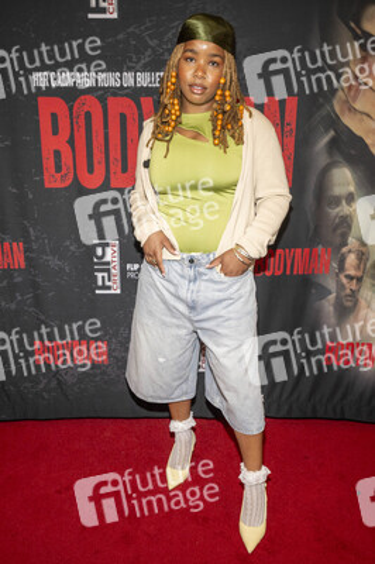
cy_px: 282
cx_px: 188
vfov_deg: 63.7
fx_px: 454
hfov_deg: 44.9
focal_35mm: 29
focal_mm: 29
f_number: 5.6
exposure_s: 1/200
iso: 800
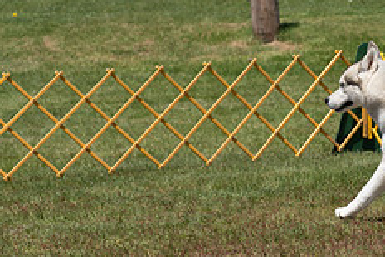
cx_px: 335
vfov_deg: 4.6
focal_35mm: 298
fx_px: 3189
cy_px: 12
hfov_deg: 6.9
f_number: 7.1
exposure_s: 1/1600
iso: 400
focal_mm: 119
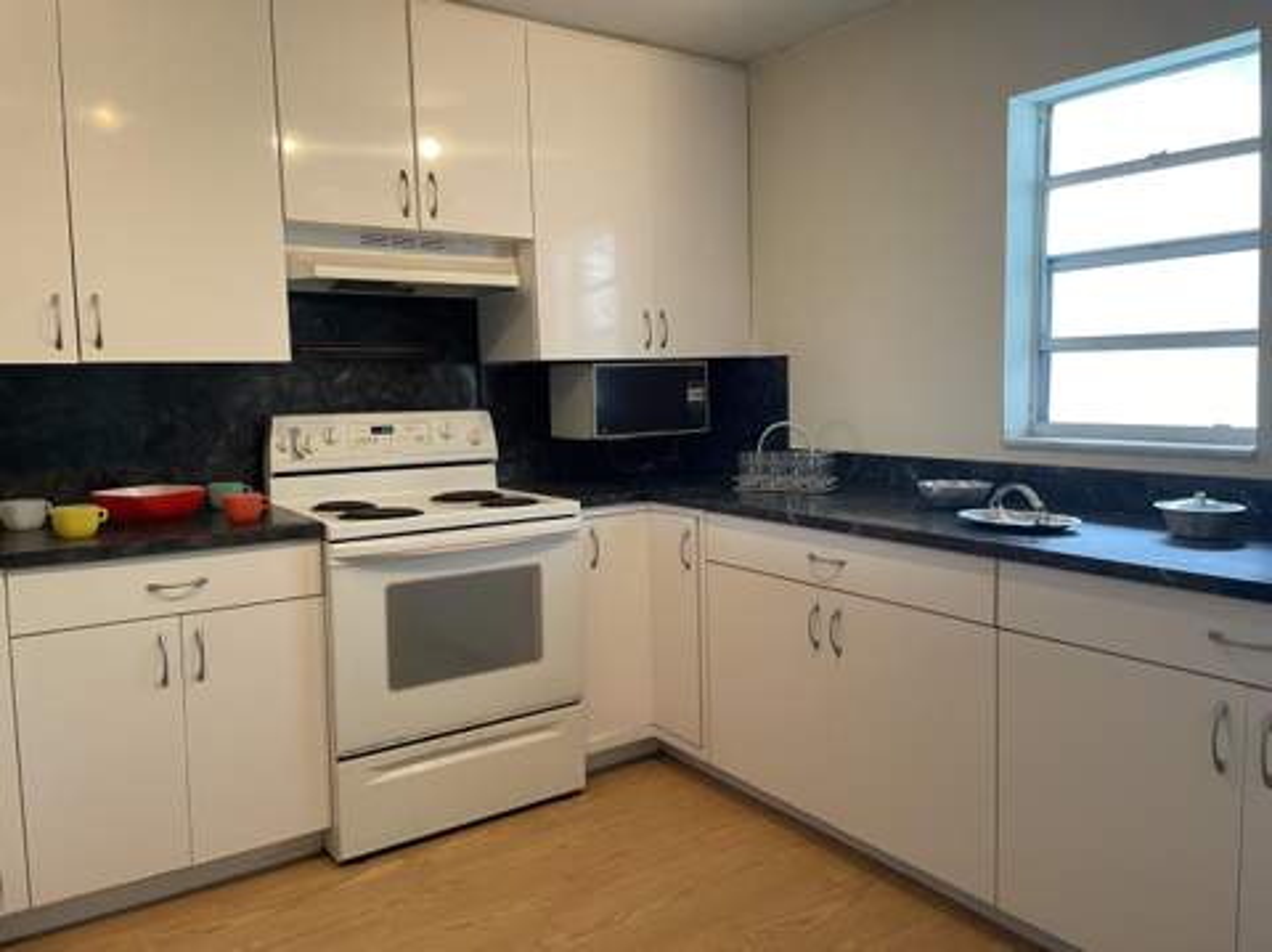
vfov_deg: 53.0
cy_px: 476
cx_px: 636
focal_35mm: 26
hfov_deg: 67.4
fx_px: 954
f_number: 1.6
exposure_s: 1/60
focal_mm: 4.2
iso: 125
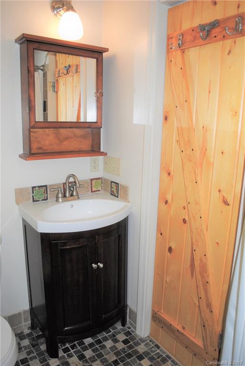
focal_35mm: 27
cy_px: 183
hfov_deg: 48.0
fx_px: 275
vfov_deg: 67.3
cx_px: 122
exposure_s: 1/60
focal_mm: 18
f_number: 3.5
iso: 200
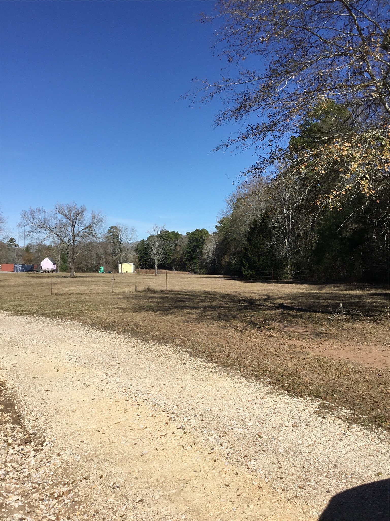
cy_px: 260
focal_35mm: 31
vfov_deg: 58.4
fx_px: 466
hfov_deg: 45.4
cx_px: 195
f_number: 2.4
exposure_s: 1/1733
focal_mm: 3.3
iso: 25
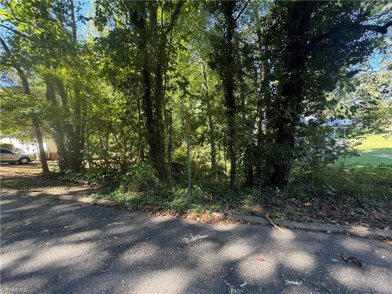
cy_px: 147
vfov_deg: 85.7
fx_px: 159
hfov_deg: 102.1
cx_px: 196
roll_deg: +2.9
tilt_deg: +1.7
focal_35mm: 14
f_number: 2.2
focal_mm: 2.22
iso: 100
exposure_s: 1/121
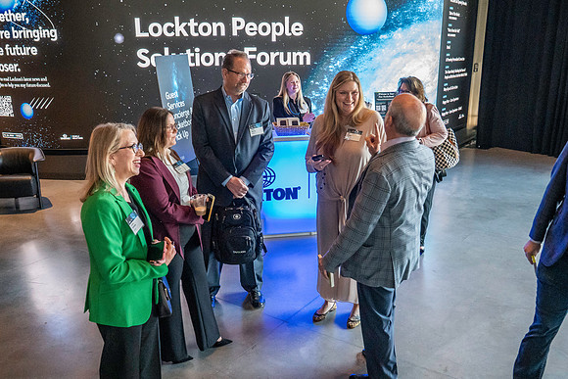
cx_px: 290
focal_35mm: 32
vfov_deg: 41.1
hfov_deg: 58.9
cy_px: 227
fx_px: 503
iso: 10000
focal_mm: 24
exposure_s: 1/200
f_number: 4.5
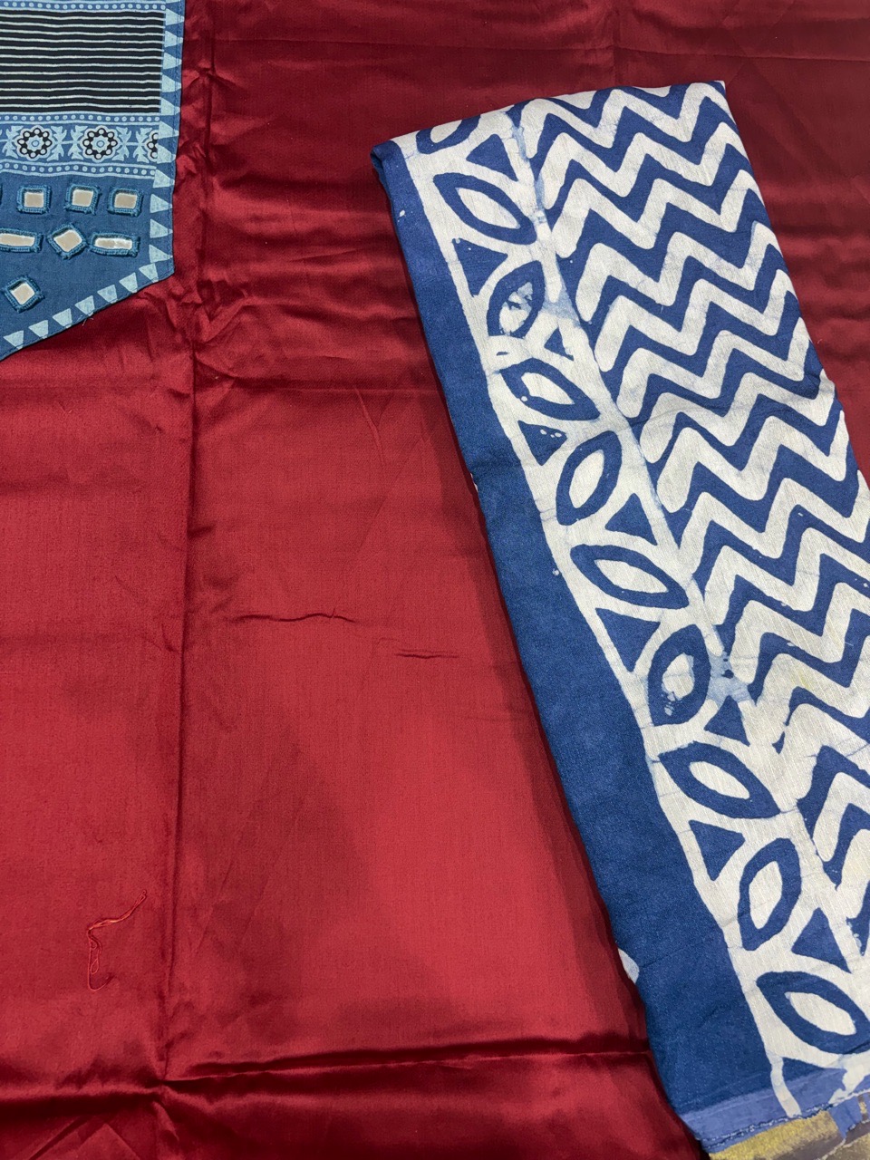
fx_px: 871
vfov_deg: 67.3
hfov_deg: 53.1
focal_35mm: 26
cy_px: 580
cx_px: 435
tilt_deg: -75.2
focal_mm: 5.96
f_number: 1.6
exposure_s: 1/100
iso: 64
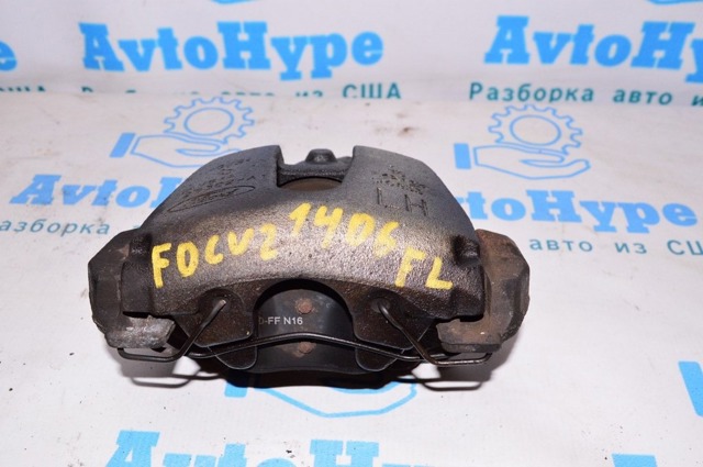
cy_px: 234
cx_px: 352
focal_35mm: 34
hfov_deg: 55.2
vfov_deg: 38.3
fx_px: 673
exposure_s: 1/200
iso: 1600
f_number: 8
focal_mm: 23
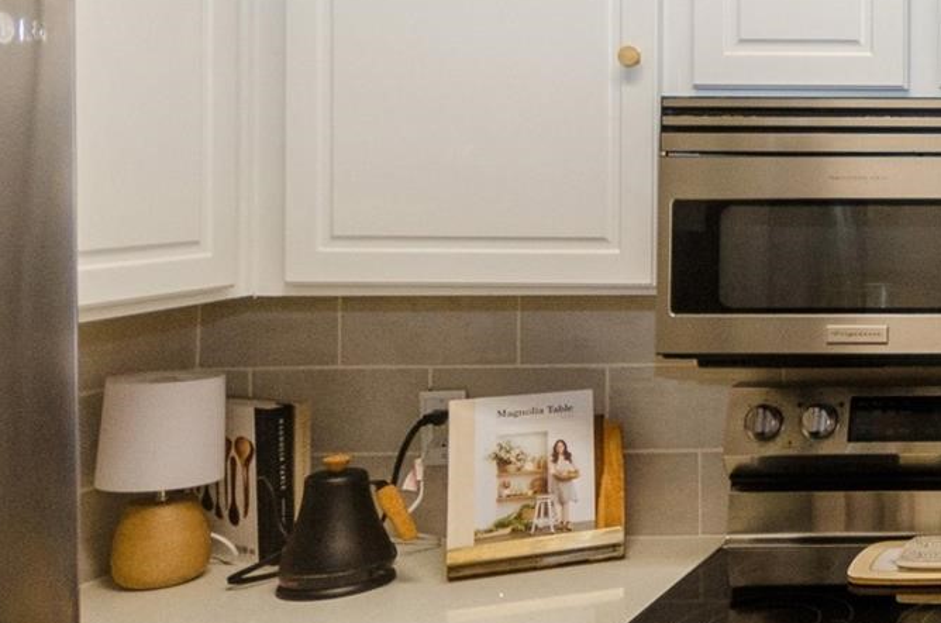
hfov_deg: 31.5
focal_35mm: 46
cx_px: 1262
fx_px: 1200
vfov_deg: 29.1
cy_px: 337
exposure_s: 1/60
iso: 560
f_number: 4
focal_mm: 10
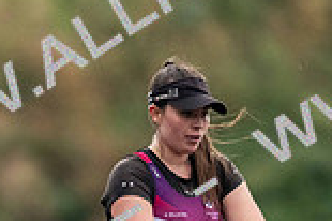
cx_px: 96
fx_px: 20691
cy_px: 198
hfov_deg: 0.9
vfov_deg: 0.6
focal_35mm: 2246
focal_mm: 600
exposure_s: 1/2500
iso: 3200
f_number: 4
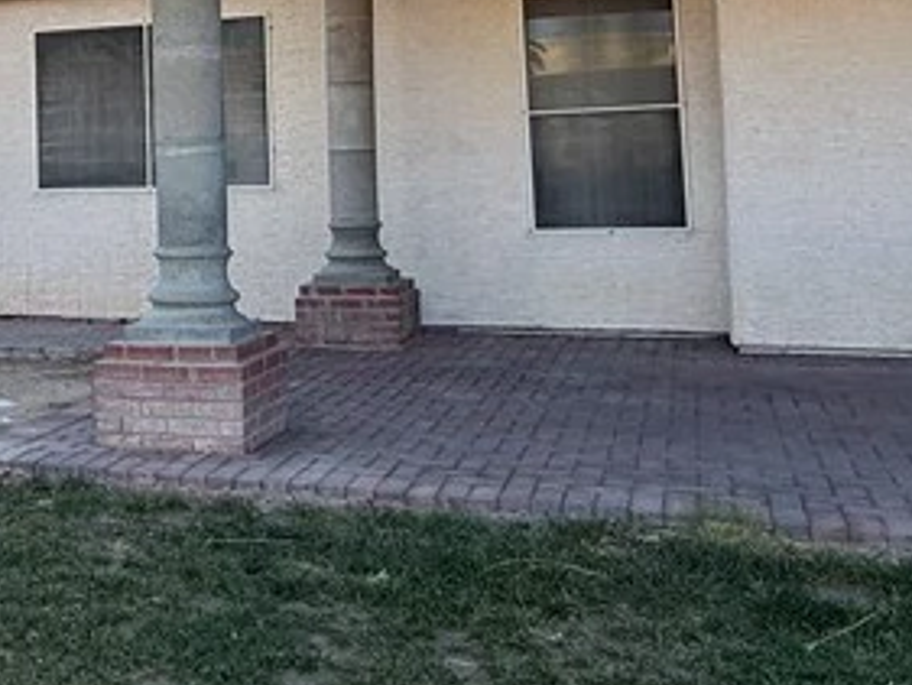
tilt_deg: +3.3
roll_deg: +1.2
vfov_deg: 27.8
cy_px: 110
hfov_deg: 35.2
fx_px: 1344
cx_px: 88
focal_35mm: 51
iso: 64
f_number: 2.2
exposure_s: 1/625
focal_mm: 2.22
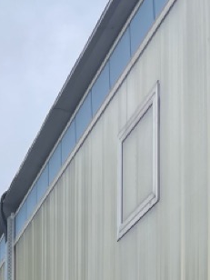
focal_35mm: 108
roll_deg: +0.7
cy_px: 545
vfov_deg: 15.1
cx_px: -165
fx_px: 874
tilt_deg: +3.4
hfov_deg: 12.5
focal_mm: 4.2
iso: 32
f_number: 1.6
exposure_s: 1/1595
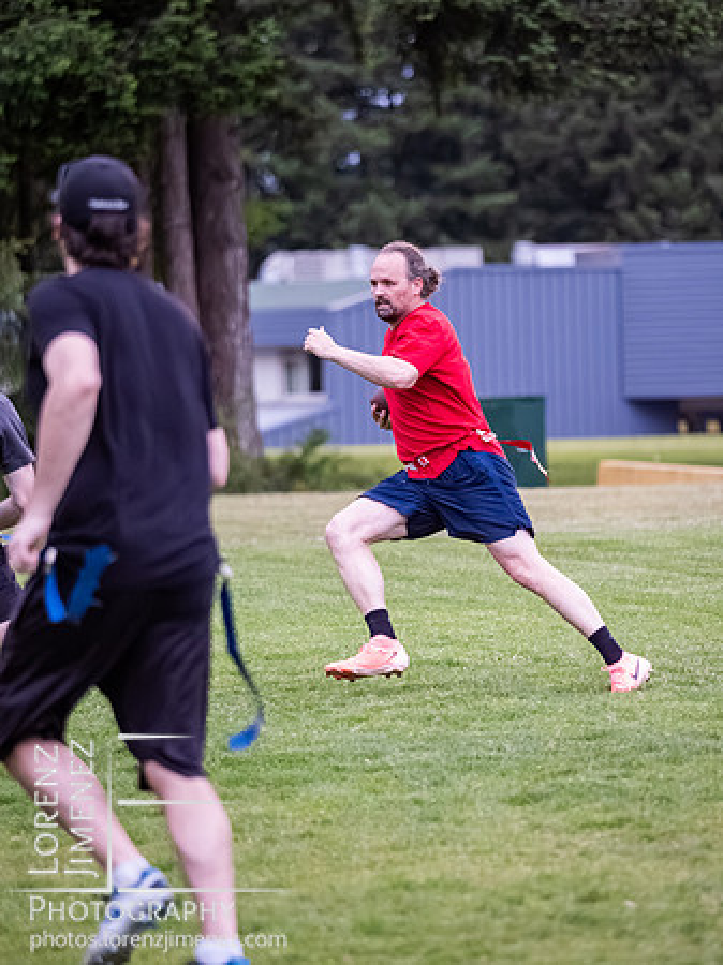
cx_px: 362
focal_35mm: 300
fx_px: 8362
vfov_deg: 6.6
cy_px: 482
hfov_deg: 5.0
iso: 6400
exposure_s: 1/1250
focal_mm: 150
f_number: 2.8
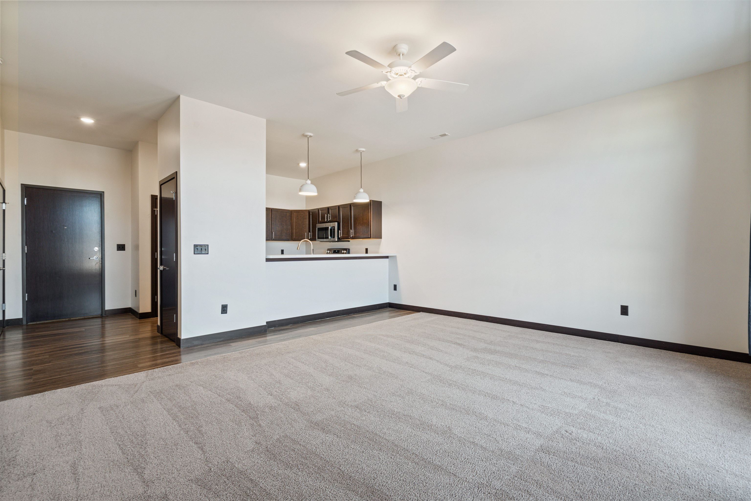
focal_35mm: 16
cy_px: 250
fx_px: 334
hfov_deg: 96.7
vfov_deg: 73.7
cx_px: 376
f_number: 10
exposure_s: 1/4
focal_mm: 16
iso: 800
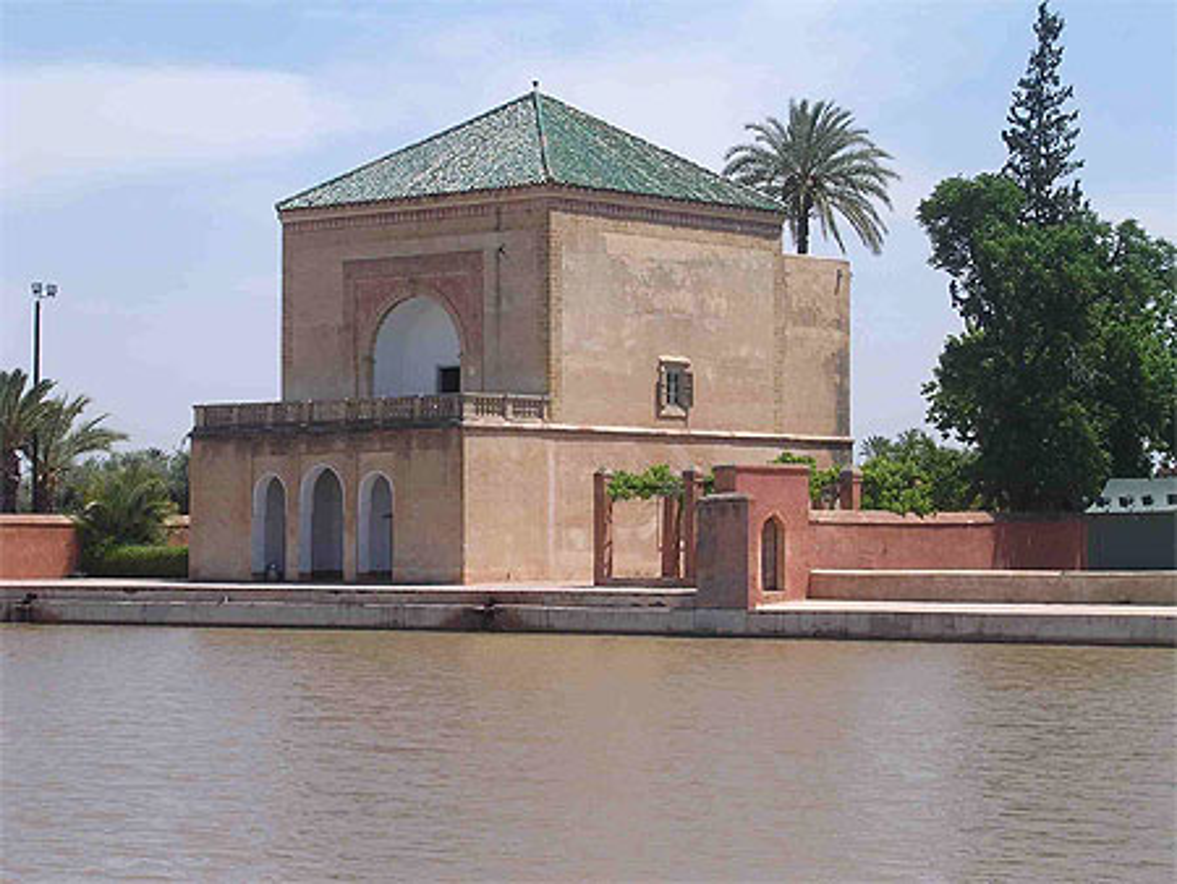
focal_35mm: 100
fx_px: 3402
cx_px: 588
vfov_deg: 14.8
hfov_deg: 19.6
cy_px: 442
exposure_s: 1/477
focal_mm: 15.2
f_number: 4.5
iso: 100
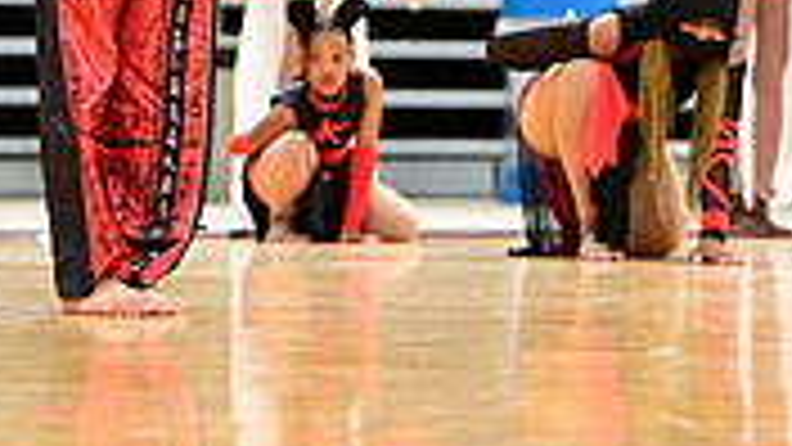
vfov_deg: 3.9
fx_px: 6531
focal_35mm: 311
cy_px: -275
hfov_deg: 6.9
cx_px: 405
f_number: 3.2
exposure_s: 1/1000
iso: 6400
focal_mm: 90
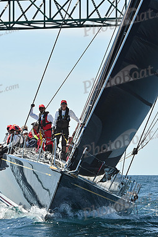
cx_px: 51
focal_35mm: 249
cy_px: 118
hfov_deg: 5.5
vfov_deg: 8.3
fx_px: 1639
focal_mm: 165
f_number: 10
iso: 320
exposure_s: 1/1000
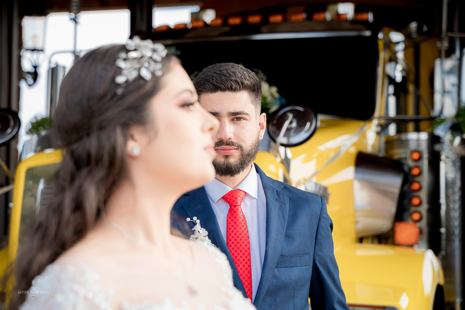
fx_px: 969
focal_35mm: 75
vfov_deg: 18.2
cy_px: 155
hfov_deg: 27.0
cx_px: 232
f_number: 5
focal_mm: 75
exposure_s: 1/320
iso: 500
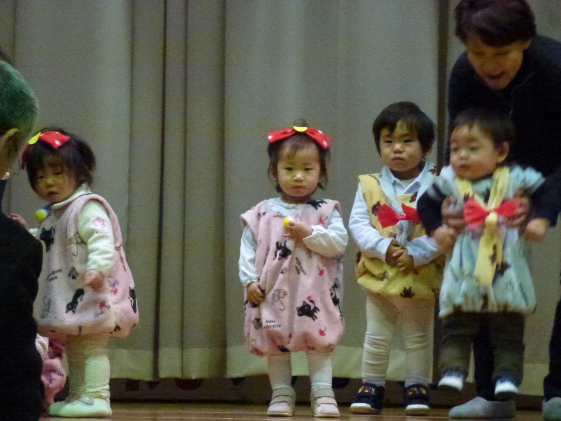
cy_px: 210
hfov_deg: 10.0
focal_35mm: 197
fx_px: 3193
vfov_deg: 7.5
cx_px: 280
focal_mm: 35.2
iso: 1600
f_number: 5.5
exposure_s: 1/40
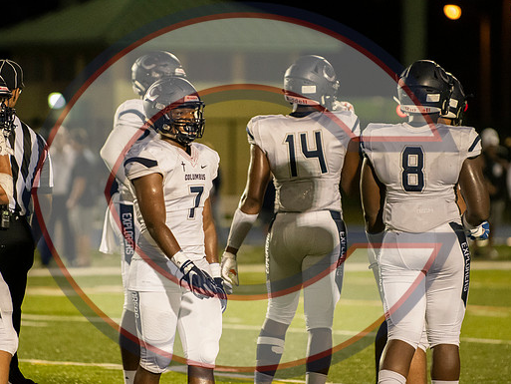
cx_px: 240
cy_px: 192
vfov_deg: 4.6
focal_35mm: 326
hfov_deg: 6.1
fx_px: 4814
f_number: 2.8
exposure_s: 1/1600
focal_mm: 200
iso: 7200
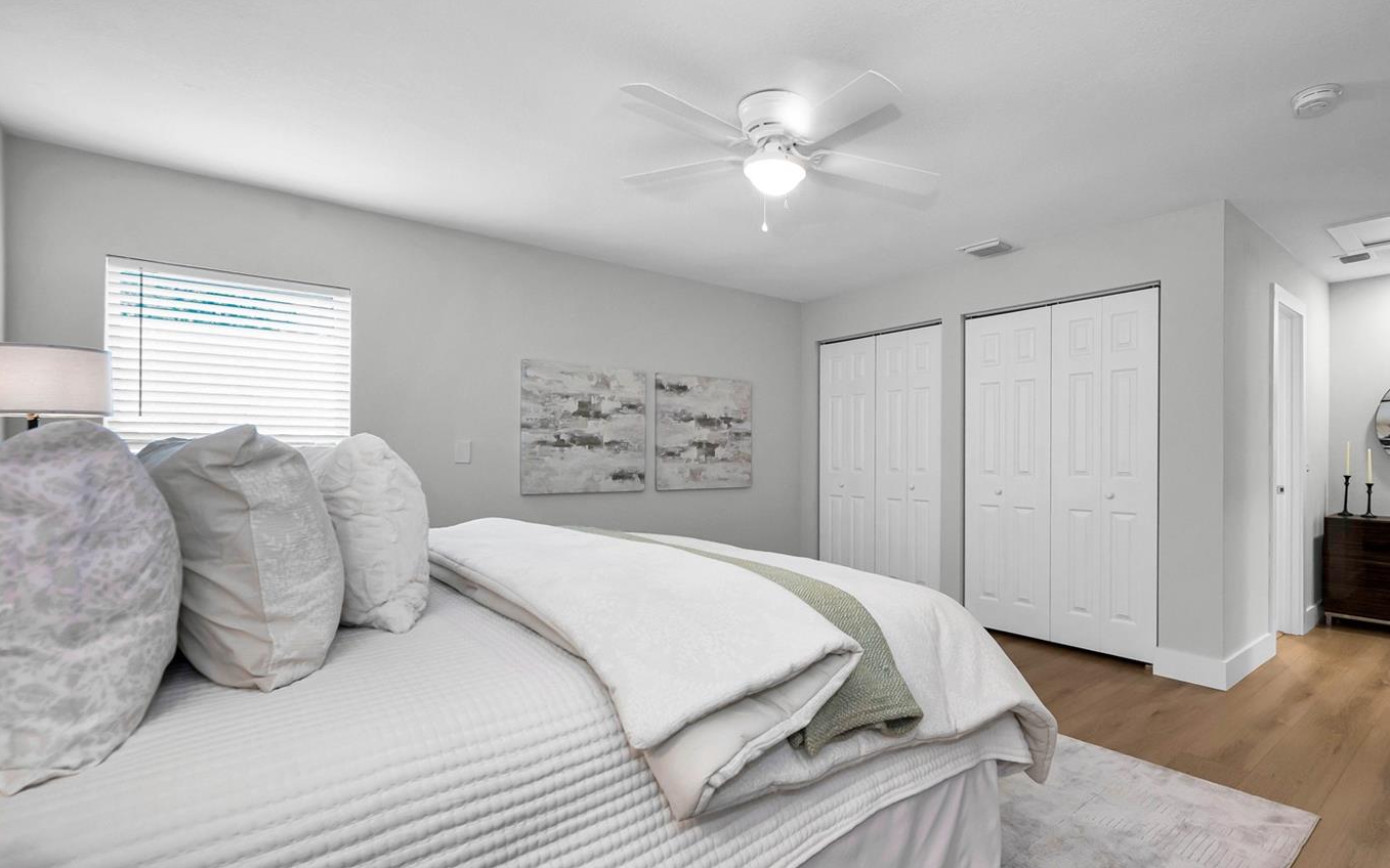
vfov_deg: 65.0
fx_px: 682
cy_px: 455
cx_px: 800
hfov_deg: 90.4
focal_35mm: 18
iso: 320
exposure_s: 1/15
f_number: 7.1
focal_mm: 15
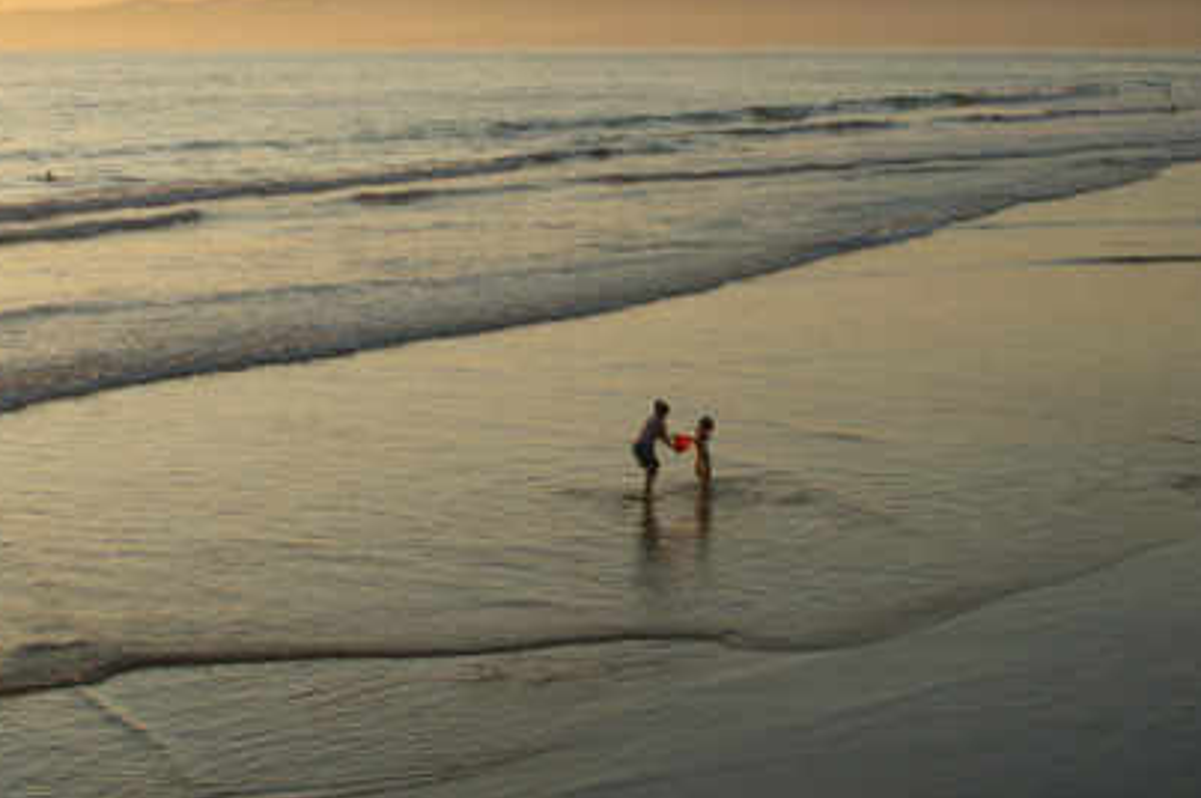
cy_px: 232
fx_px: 2333
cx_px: 879
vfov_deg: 19.3
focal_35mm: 70
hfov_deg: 28.5
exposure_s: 1/10
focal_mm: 20
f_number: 18
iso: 100
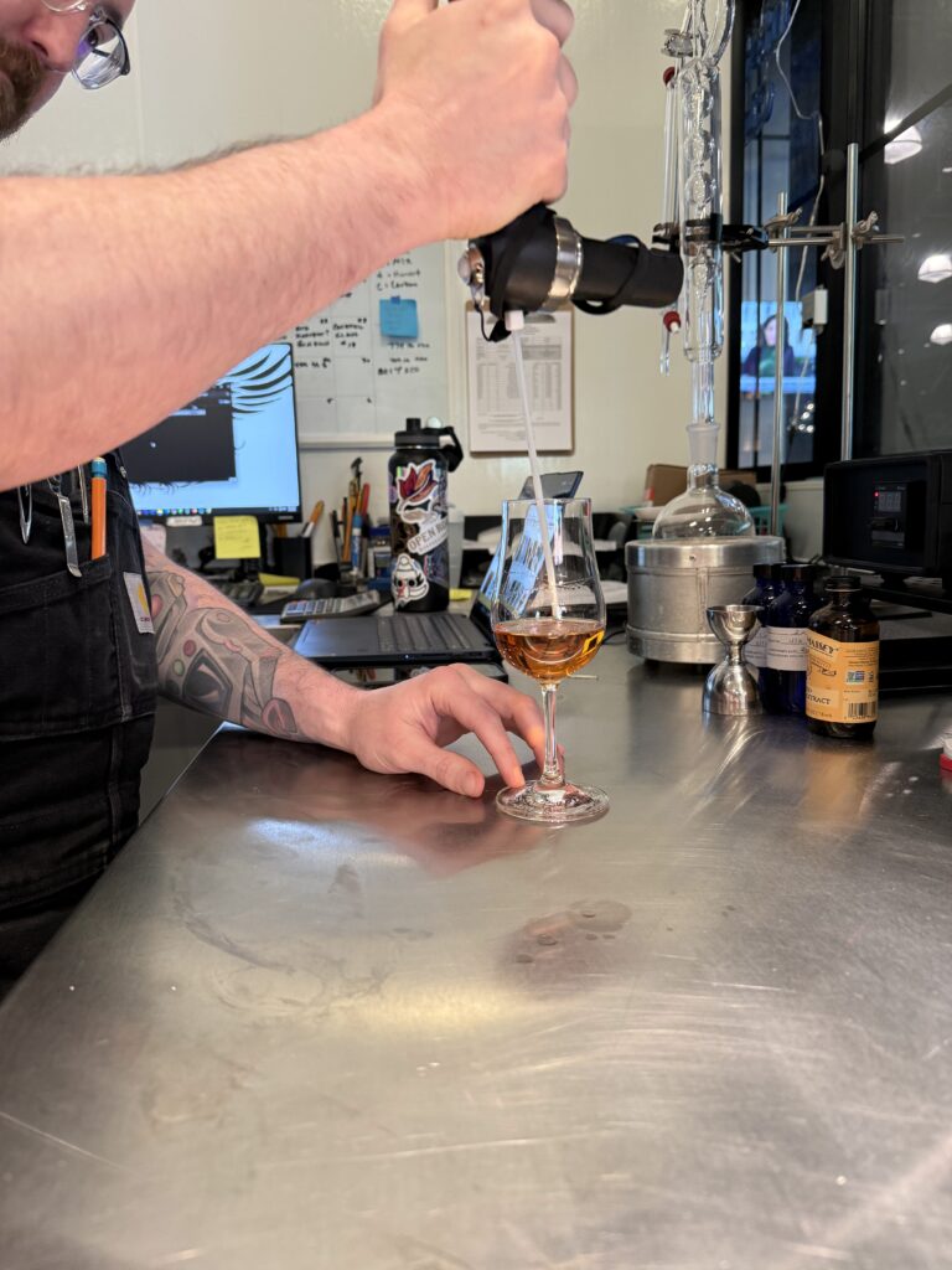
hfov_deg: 56.8
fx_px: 880
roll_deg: +1.1
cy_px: 635
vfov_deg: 71.6
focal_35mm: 24
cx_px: 476
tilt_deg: -6.9
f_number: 1.78
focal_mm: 6.76
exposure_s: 1/60
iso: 250
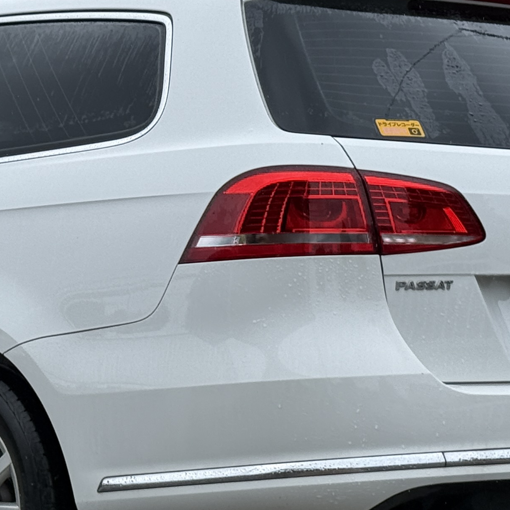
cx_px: 97
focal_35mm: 141
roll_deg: +1.1
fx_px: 2350
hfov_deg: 12.3
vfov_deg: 12.4
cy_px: 240
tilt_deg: +0.7
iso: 64
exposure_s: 1/1242
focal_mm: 6.76
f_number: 1.78
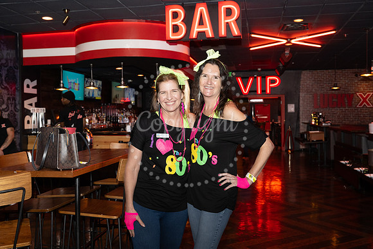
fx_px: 394
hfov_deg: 50.7
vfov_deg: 35.1
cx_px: 186
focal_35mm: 38
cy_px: 124
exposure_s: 1/125
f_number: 5.6
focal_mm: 38
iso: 1000
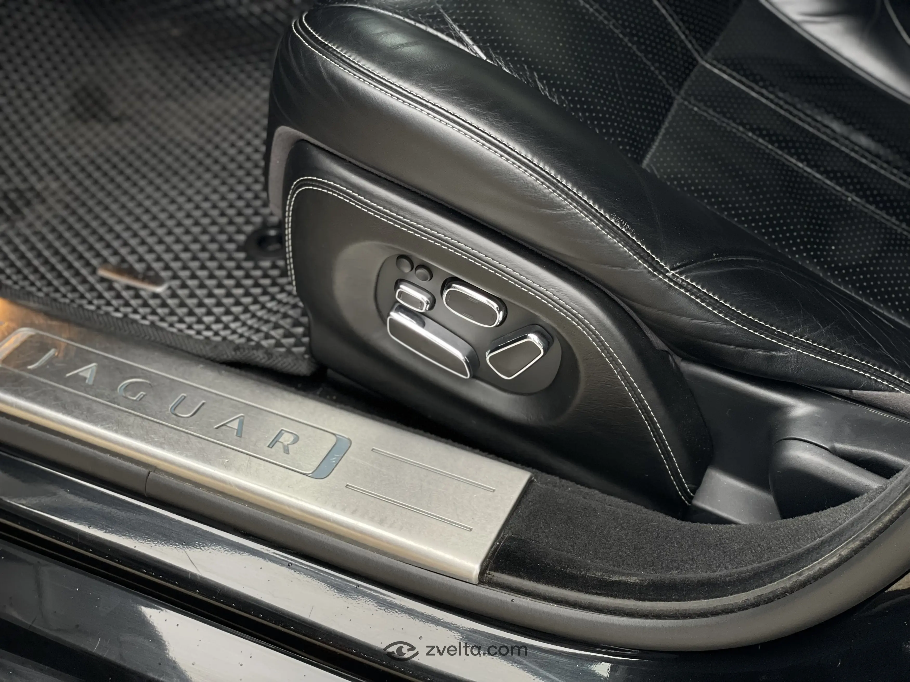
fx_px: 1367
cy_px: 341
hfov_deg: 36.8
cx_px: 455
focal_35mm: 52
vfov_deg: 28.0
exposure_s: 1/122
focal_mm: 6
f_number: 2
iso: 100
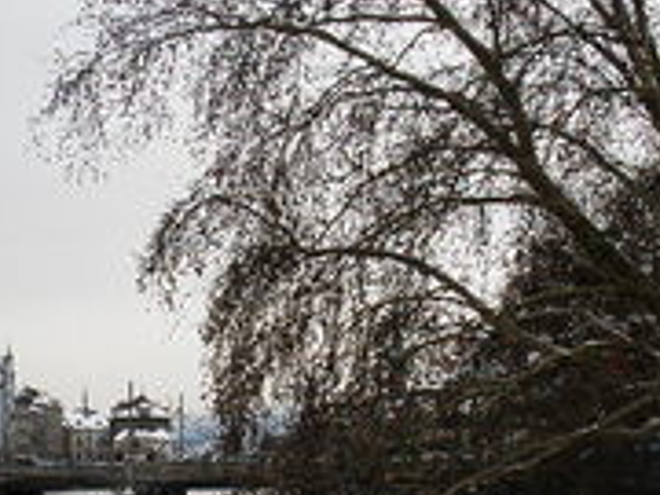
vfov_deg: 17.8
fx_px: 1563
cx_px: 370
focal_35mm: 82
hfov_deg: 23.8
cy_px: 396
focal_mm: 6.6
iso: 64
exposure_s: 1/100
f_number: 10
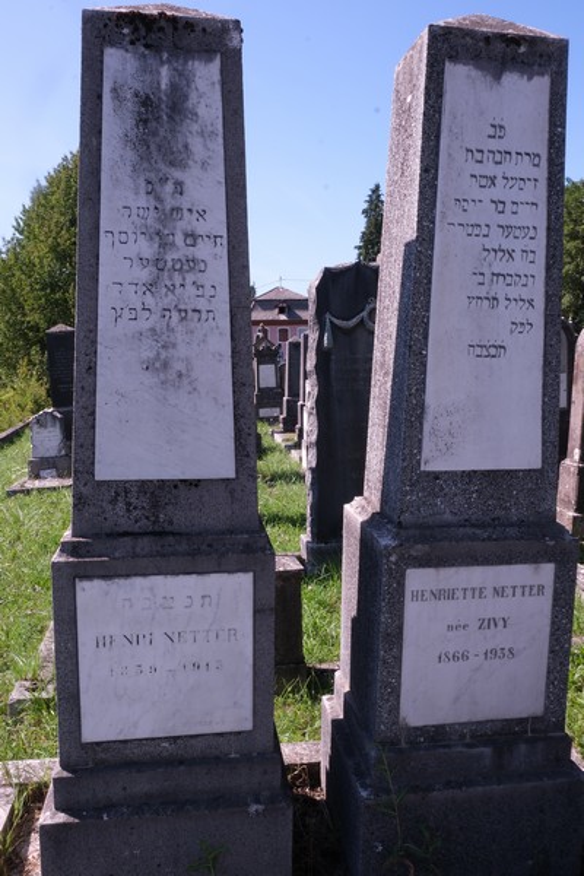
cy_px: 438
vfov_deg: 67.4
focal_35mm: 27
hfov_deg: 47.9
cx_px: 292
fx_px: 657
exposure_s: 1/26
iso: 250
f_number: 22
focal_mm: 18
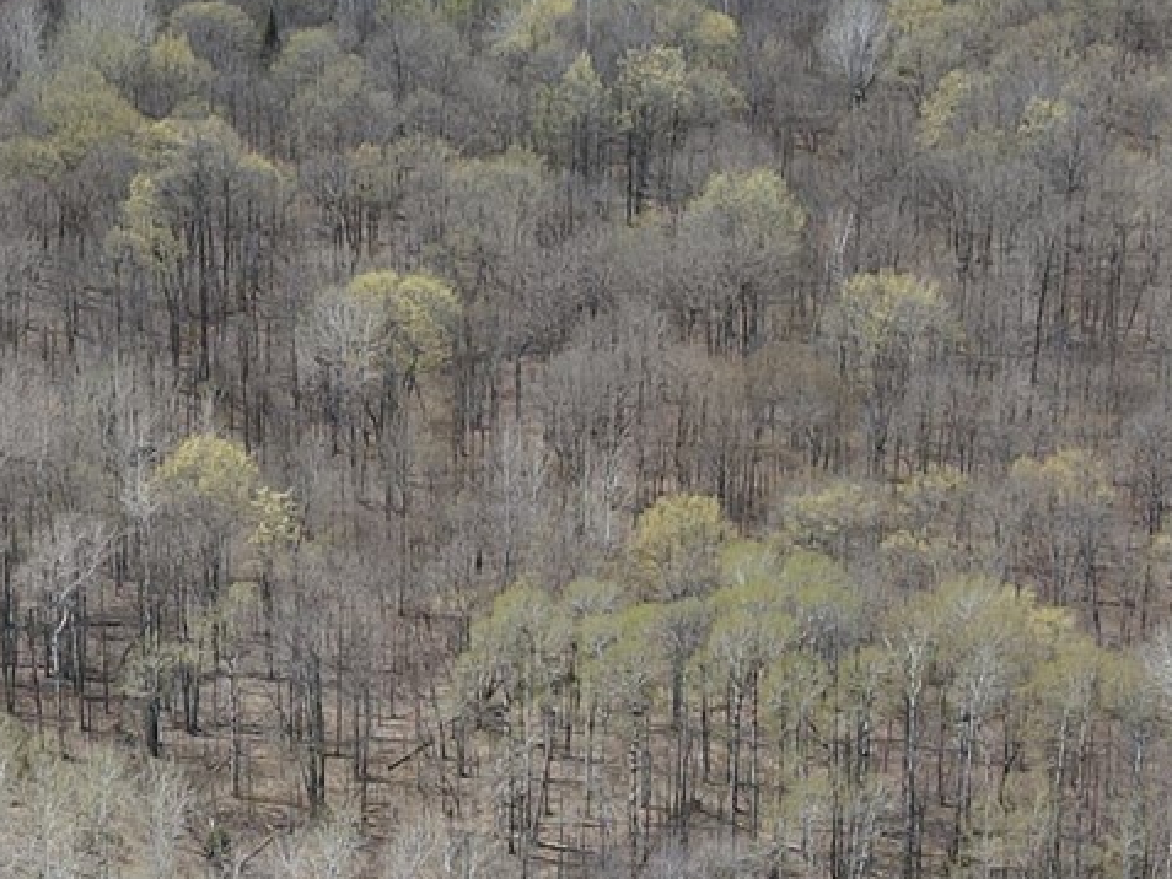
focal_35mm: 103
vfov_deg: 14.4
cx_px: 101
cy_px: 503
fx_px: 3488
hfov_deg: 18.7
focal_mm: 4.5
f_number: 2.8
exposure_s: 1/500
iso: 110
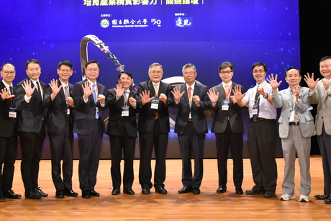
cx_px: 153
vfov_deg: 28.6
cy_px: 86
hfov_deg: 41.9
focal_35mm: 47
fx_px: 432
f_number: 4
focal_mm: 27
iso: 3200
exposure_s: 1/200
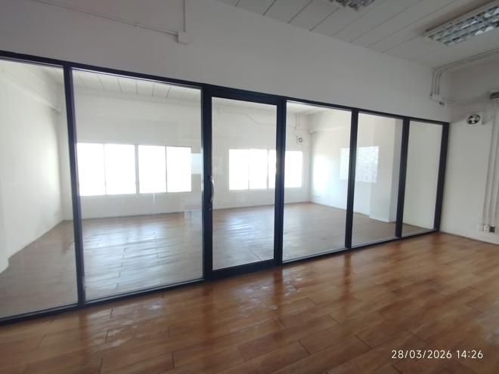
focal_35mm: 15
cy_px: 187
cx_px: 250
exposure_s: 1/33
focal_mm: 1.65
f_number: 2.2
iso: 50
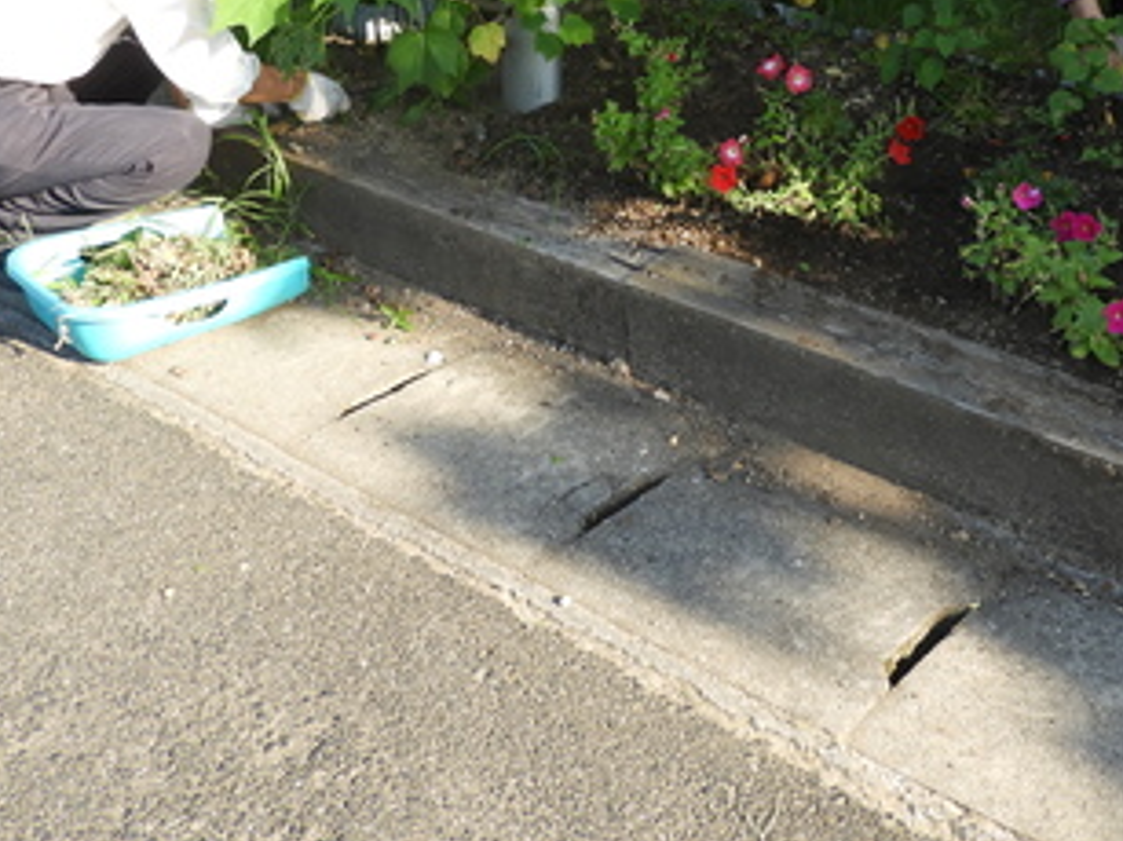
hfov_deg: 37.8
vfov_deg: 28.0
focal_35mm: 50
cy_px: 77
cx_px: 750
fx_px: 1621
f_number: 3.3
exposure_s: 1/200
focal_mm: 4.3
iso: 100
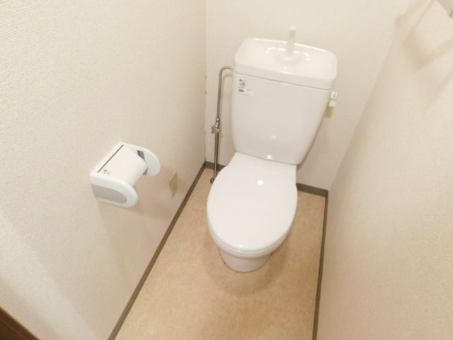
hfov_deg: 73.9
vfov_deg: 58.9
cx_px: 226
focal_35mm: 23
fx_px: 301
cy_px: 170
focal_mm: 4
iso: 400
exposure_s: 1/15
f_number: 3
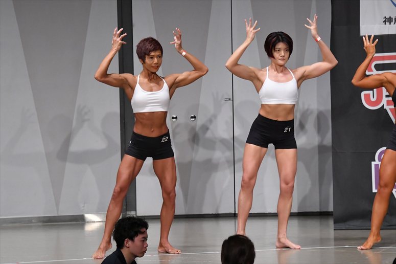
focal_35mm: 225
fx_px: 2474
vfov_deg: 6.1
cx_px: 198
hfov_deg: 9.2
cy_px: 132
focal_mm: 150
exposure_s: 1/400
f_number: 5.6
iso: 5000
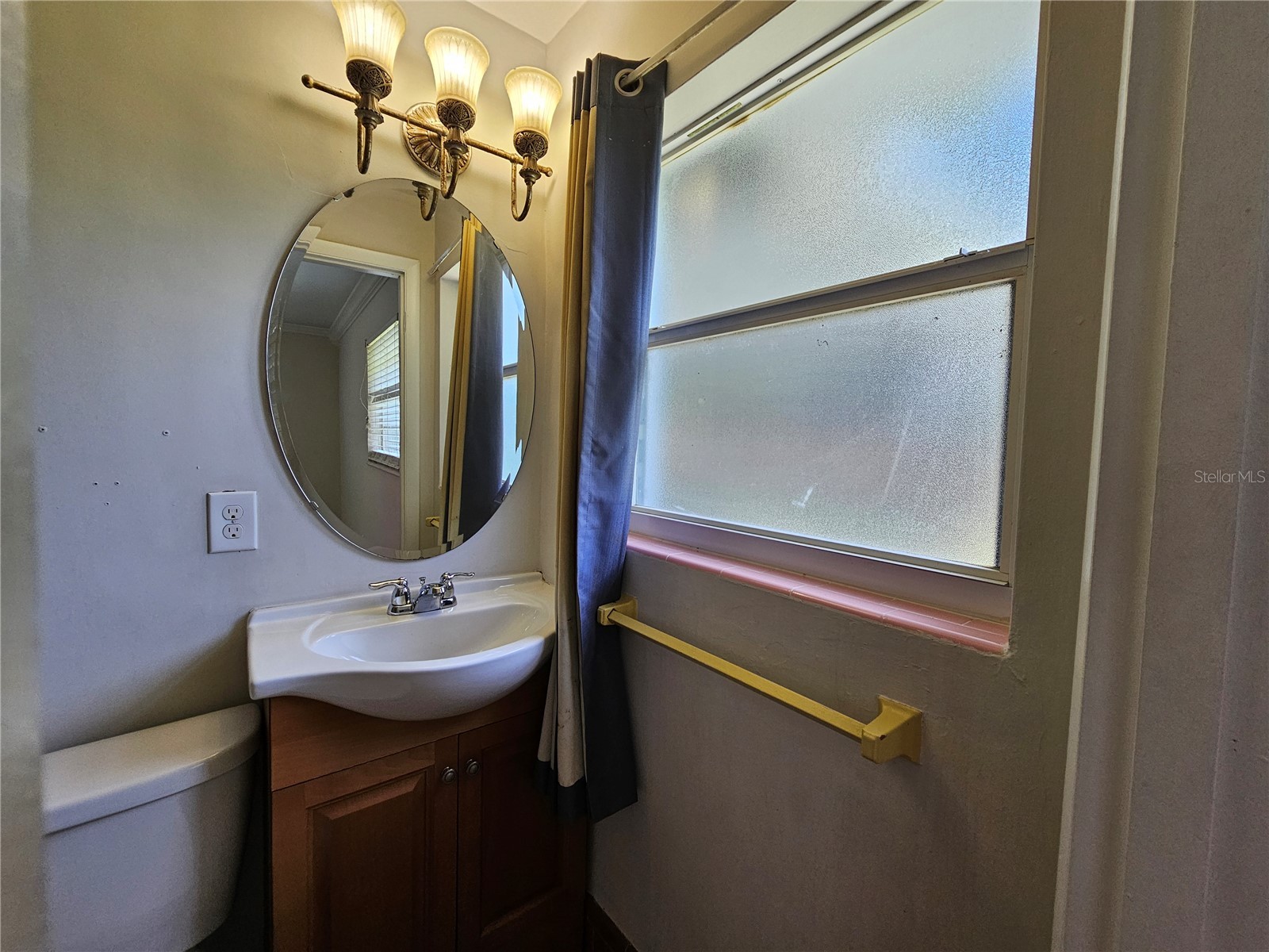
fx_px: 477
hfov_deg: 106.2
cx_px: 634
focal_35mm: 13
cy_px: 476
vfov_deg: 89.9
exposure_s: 1/120
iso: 100
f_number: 2.2
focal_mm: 2.2
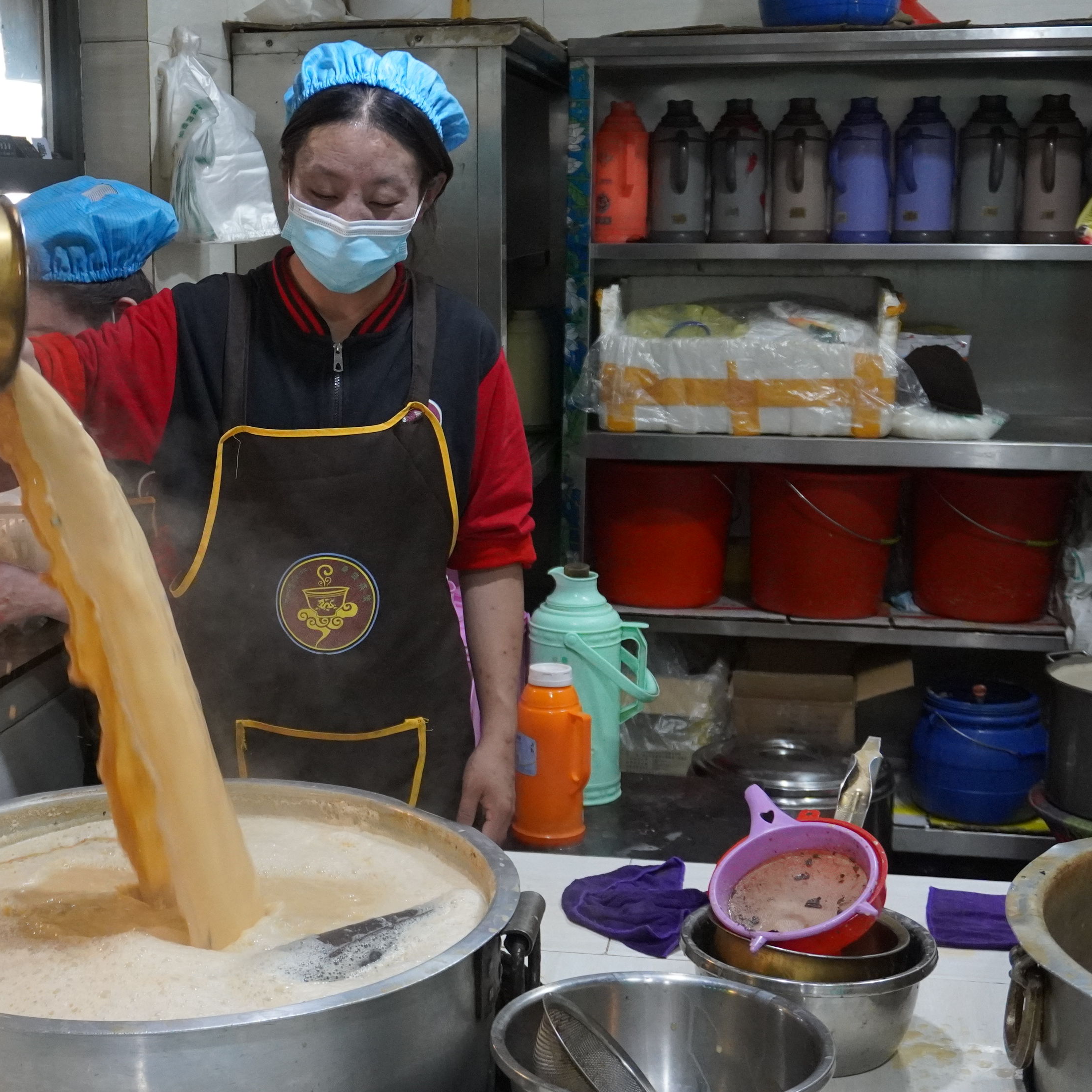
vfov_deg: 31.6
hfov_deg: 31.3
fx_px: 1927
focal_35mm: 54
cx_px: 319
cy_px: 486
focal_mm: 22
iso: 2500
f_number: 4
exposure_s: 1/160
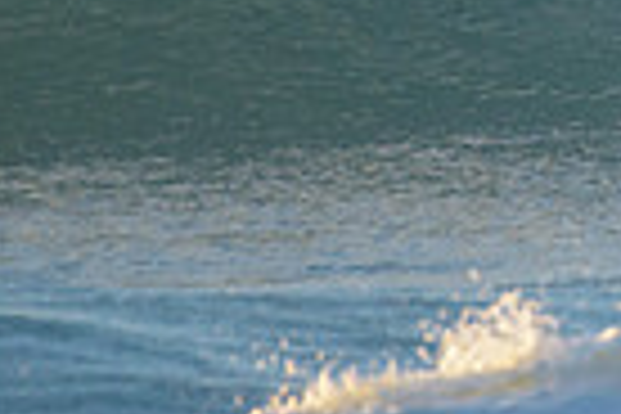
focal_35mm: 2109
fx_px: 36377
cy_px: -209
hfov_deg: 1.0
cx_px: 922
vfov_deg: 0.7
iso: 1250
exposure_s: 1/2500
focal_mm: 500
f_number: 5.6
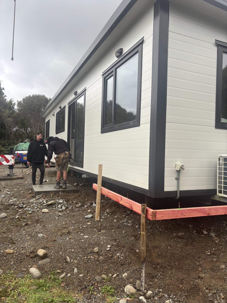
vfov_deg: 67.3
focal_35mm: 26
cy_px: 152
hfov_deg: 53.1
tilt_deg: +1.3
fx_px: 227
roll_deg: -2.5
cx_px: 114
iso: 40
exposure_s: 1/242
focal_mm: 5.96
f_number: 1.6
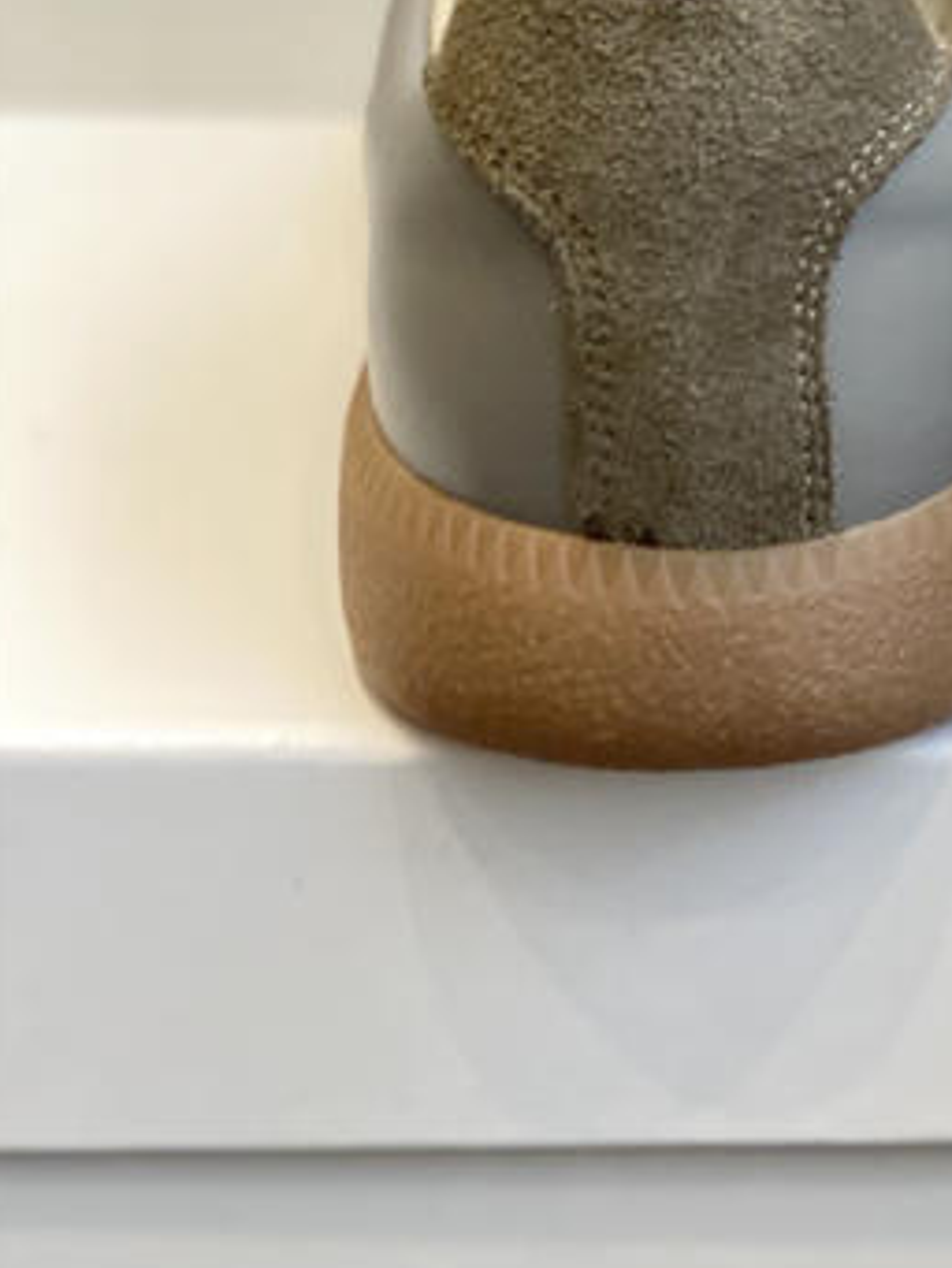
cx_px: 1190
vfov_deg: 14.8
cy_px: 227
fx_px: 4837
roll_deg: -3.2
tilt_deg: -18.7
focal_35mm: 132
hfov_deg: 11.0
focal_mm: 6
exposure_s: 1/122
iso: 80
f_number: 2
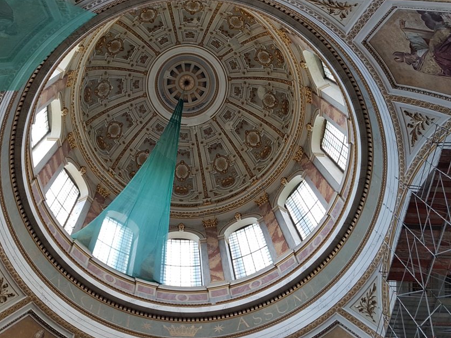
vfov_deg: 44.1
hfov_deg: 56.7
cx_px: 198
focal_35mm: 32
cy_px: 154
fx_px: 417
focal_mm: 4.2
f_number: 1.7
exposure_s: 1/100
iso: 80
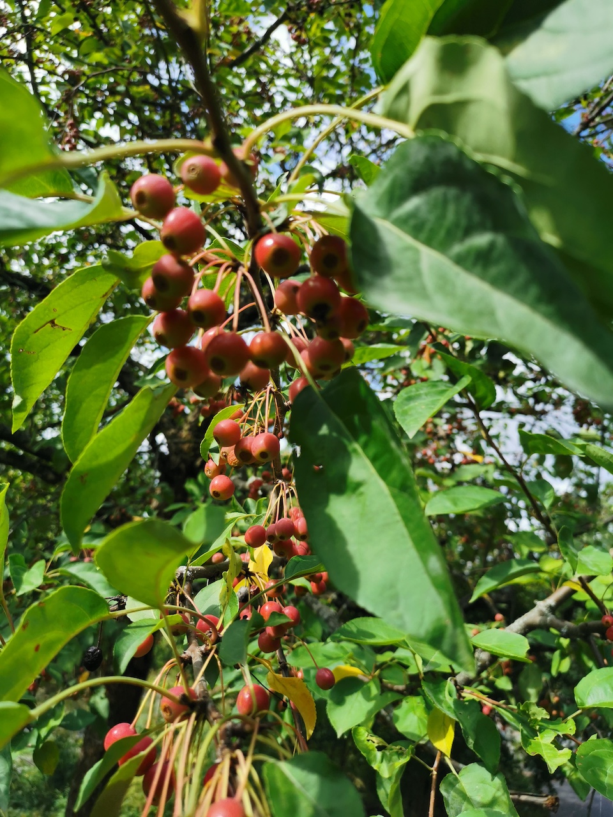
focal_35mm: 27
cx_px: 306
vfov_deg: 65.3
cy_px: 408
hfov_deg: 51.4
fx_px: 638
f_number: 1.8
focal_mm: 5.58
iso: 50
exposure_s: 1/1637
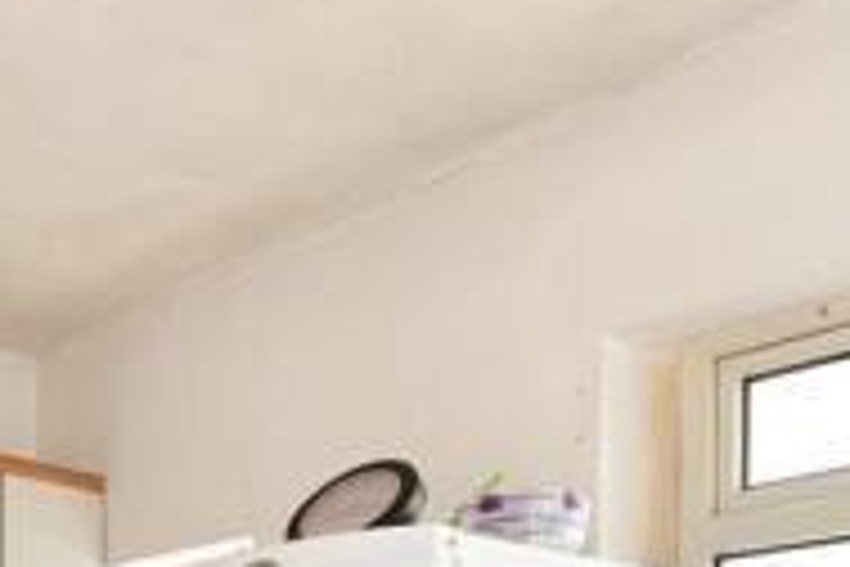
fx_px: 1228
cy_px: 844
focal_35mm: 52
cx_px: 144
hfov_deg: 36.6
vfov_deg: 21.8
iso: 250
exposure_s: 1/8
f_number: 5.6
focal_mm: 10
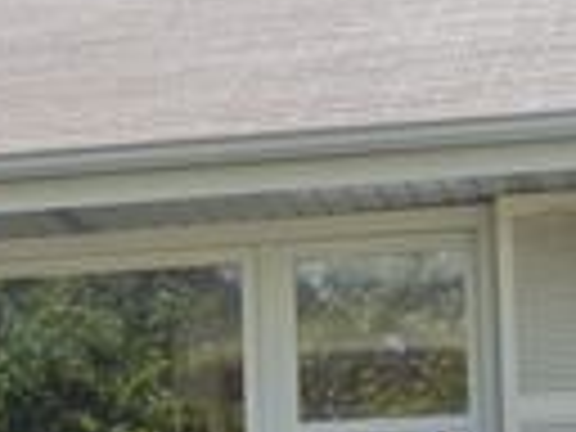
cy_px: 526
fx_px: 2879
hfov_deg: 10.2
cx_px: -711
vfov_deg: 8.5
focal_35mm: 173
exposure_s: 1/320
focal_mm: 24
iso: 400
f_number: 10
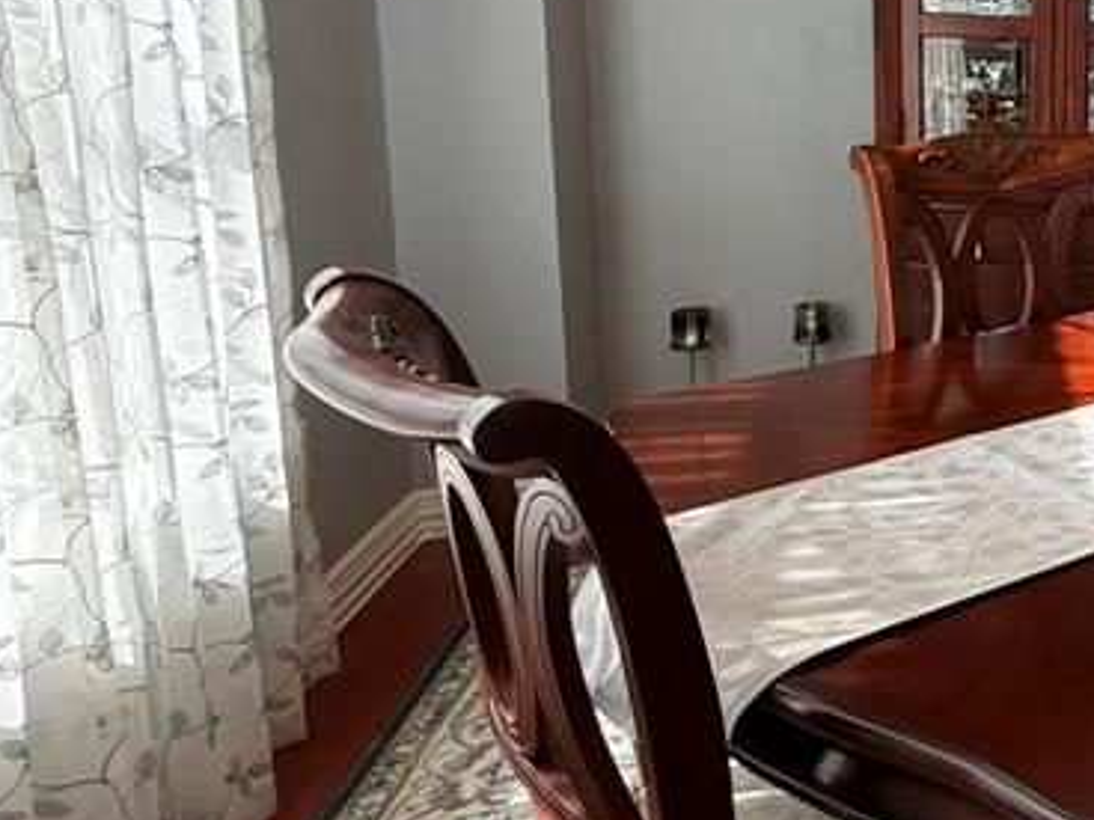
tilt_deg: -6.9
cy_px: 146
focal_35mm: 39
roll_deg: -2.6
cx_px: 1394
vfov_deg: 35.4
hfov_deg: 34.8
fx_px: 1233
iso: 320
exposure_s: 1/120
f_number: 2.2
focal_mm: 2.22
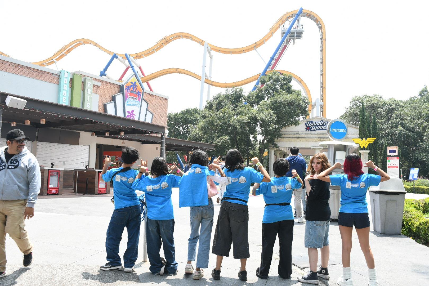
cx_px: 214
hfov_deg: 61.9
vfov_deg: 43.6
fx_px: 357
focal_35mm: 30
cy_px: 143
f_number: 8
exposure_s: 1/125
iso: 160
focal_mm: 20
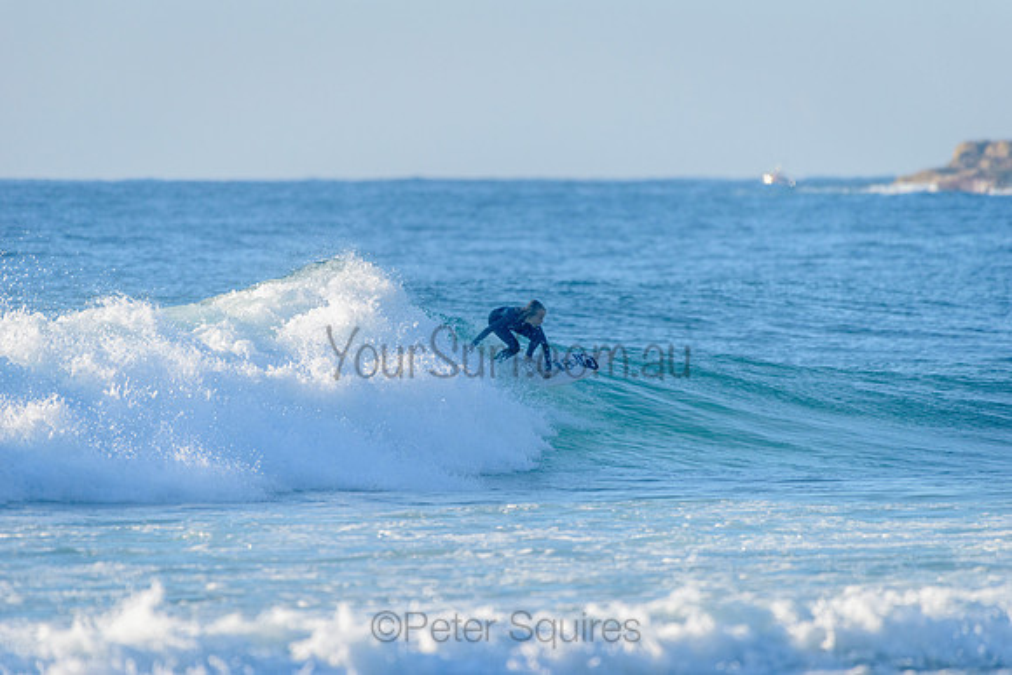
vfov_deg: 2.8
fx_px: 14064
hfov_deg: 4.1
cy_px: 338
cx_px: 506
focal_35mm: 500
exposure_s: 1/2000
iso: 400
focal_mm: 500
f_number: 5.6
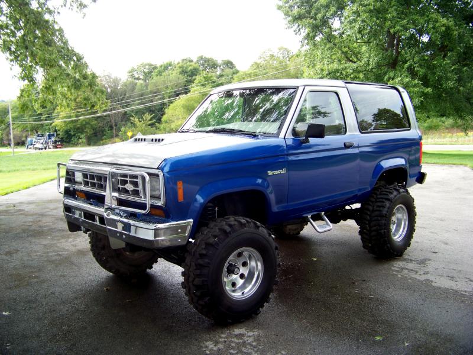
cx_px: 236
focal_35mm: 36
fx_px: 492
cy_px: 178
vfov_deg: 39.7
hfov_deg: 51.4
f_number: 2.8
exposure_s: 1/100
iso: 62
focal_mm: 5.85
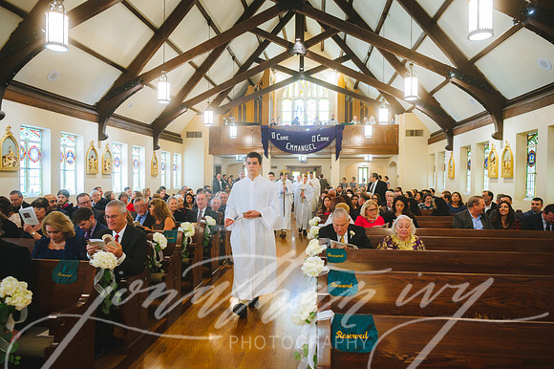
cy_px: 184
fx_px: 369
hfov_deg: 73.8
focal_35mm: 24
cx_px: 277
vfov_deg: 53.1
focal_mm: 24
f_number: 2.8
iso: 2500
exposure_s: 1/200
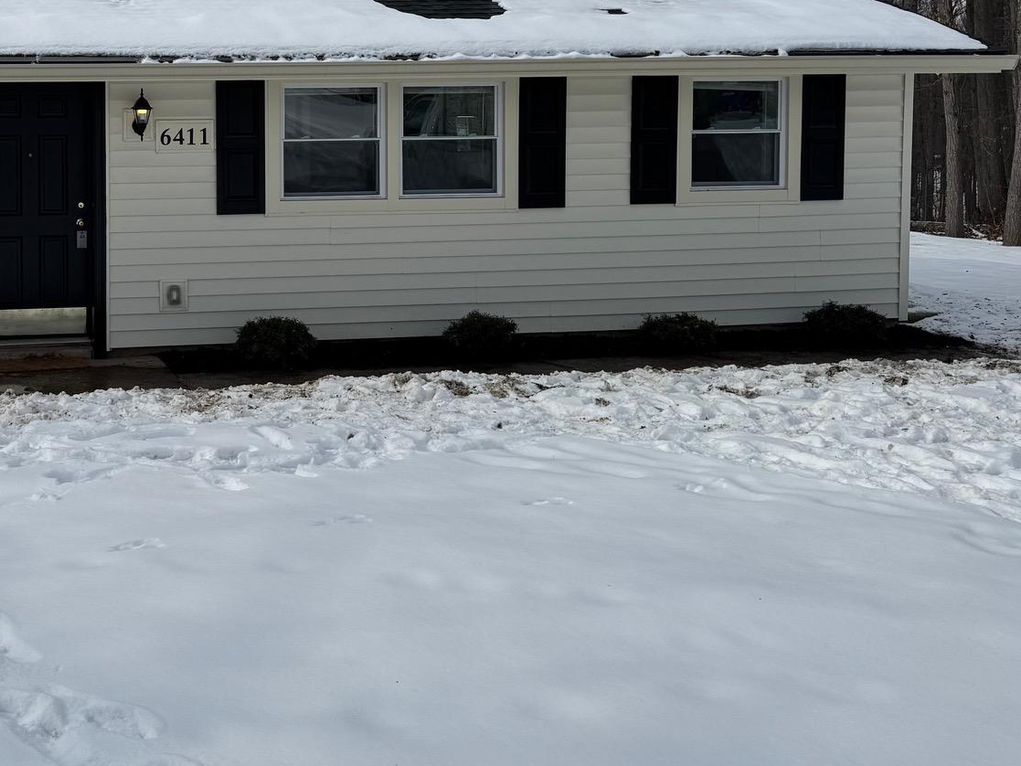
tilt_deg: -3.6
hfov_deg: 40.4
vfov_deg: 32.1
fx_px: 1298
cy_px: 165
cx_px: 147
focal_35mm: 44
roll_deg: +0.5
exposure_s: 1/7937
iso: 80
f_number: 1.78
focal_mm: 6.76
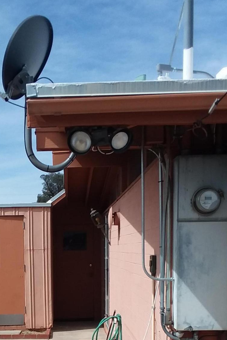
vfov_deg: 35.8
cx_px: 39
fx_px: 501
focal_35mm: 53
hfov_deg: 25.0
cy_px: 290
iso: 40
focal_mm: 2.47
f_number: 1.9
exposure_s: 1/2198
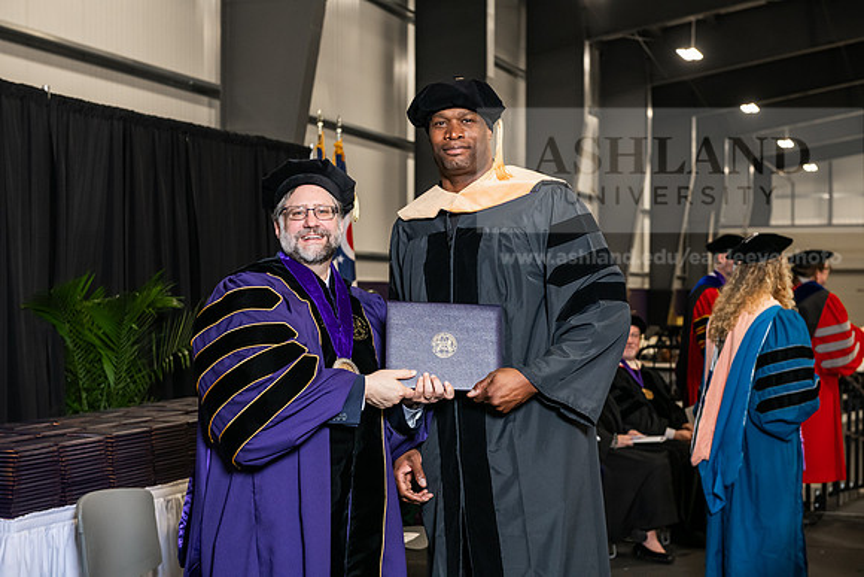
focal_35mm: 60
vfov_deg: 22.6
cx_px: 432
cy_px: 288
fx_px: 1440
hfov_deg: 33.4
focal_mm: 60
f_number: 5
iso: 2000
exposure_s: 1/200
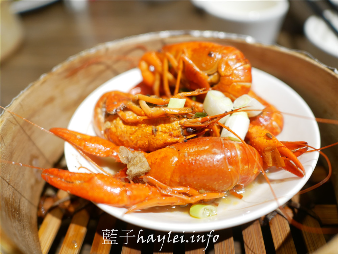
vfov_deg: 46.8
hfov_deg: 60.0
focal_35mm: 30
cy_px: 127
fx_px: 293
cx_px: 169
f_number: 1.7
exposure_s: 1/60
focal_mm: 15
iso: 400
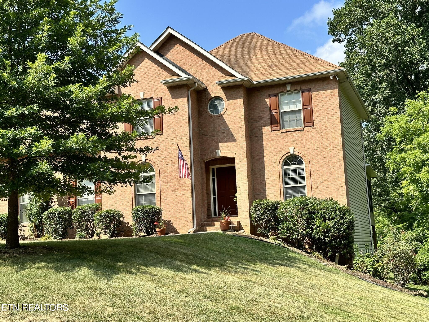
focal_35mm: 48
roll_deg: +2.9
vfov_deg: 30.3
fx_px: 595
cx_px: 214
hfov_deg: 39.7
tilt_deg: +9.2
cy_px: 161
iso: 64
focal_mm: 6.86
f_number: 1.78
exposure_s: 1/2304
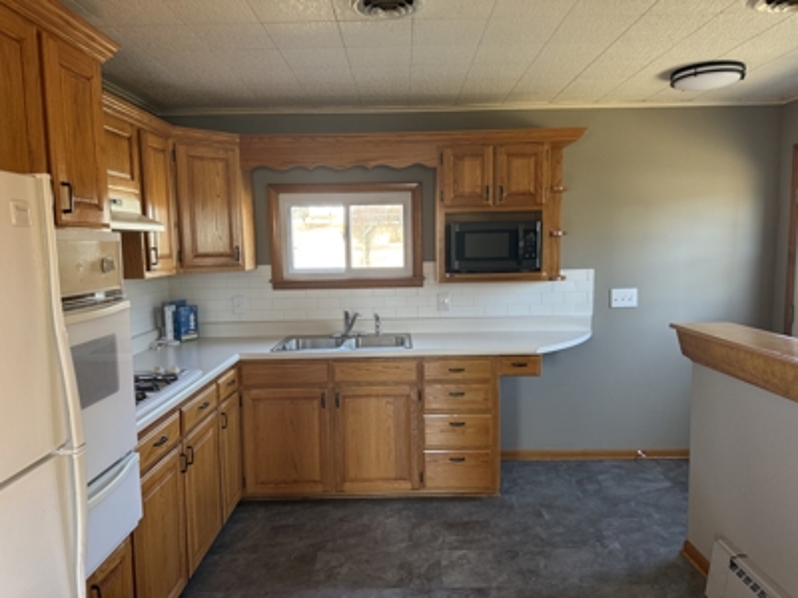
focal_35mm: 24
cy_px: 299
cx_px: 399
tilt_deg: -5.4
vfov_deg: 56.8
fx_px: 553
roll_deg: +1.5
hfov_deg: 71.6
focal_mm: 6.76
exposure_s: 1/110
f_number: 1.78
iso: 200
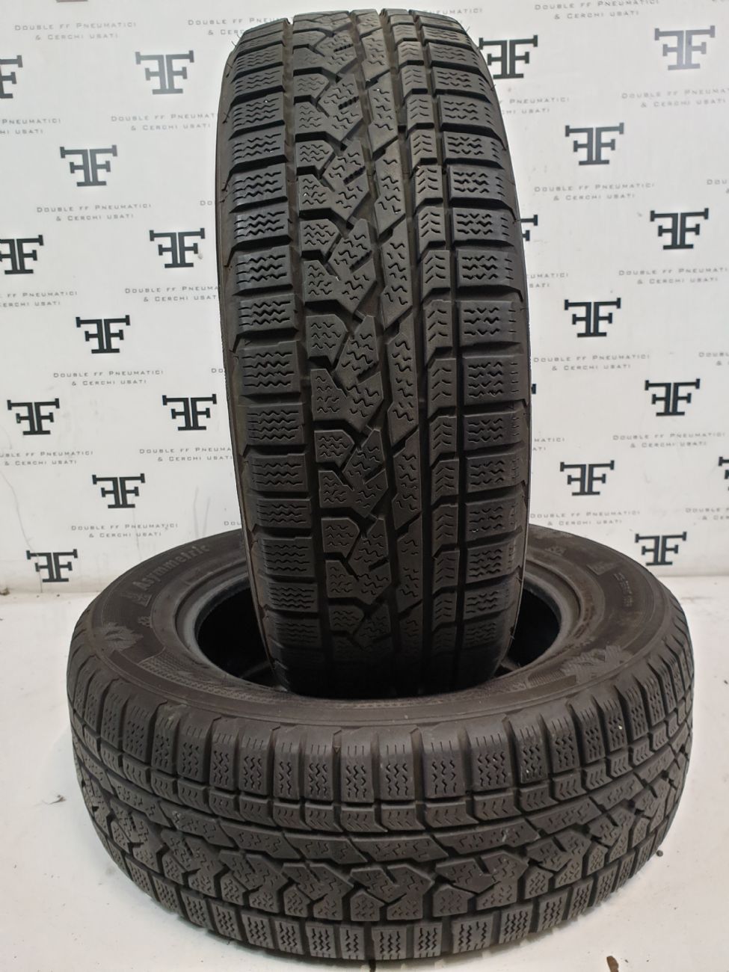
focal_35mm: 26
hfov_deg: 53.1
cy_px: 486
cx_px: 364
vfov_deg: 67.3
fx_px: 730
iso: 160
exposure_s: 1/50
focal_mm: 4.3
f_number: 2.4
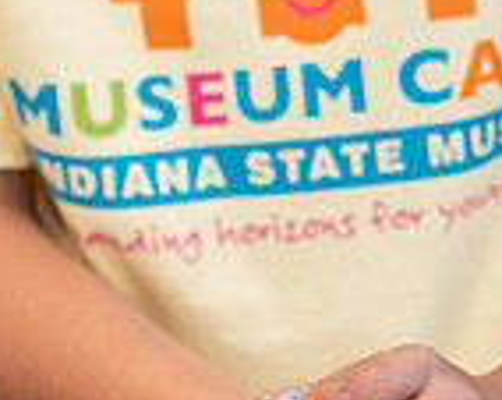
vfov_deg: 5.7
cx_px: 498
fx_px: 3988
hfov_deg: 7.2
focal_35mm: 269
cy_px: 437
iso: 800
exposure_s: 1/250
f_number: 4
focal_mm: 70
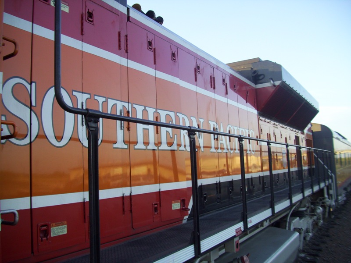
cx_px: 176
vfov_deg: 44.2
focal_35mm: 32
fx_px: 324
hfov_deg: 56.8
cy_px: 132
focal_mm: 5.7
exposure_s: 1/125
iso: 80
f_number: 2.9
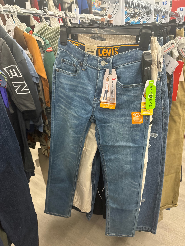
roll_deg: -0.2
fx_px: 171
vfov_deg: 71.6
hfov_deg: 56.8
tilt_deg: -26.9
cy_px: 123
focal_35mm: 24
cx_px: 92
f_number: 1.78
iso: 200
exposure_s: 1/60
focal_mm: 6.76
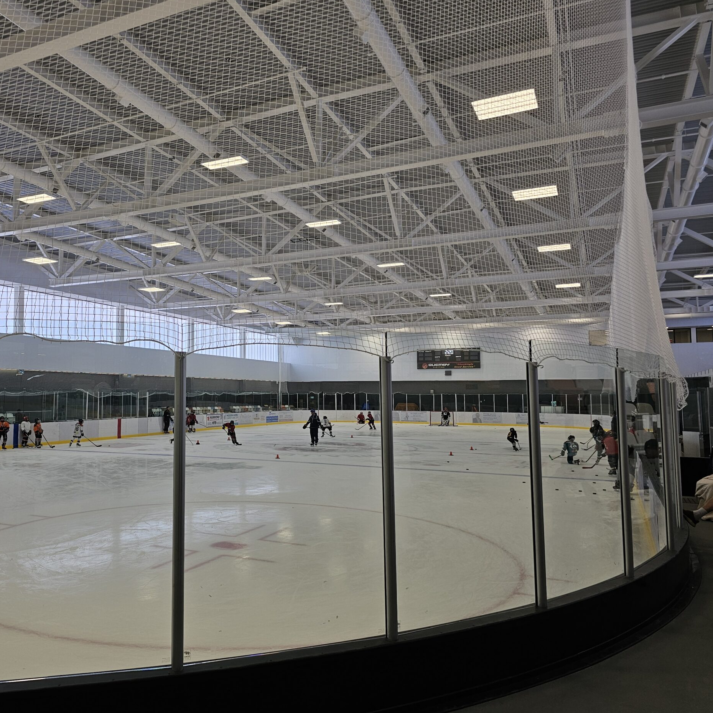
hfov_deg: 56.3
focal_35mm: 28
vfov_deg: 57.3
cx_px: 248
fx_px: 652
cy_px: 359
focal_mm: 6.3
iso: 50
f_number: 1.7
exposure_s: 1/207
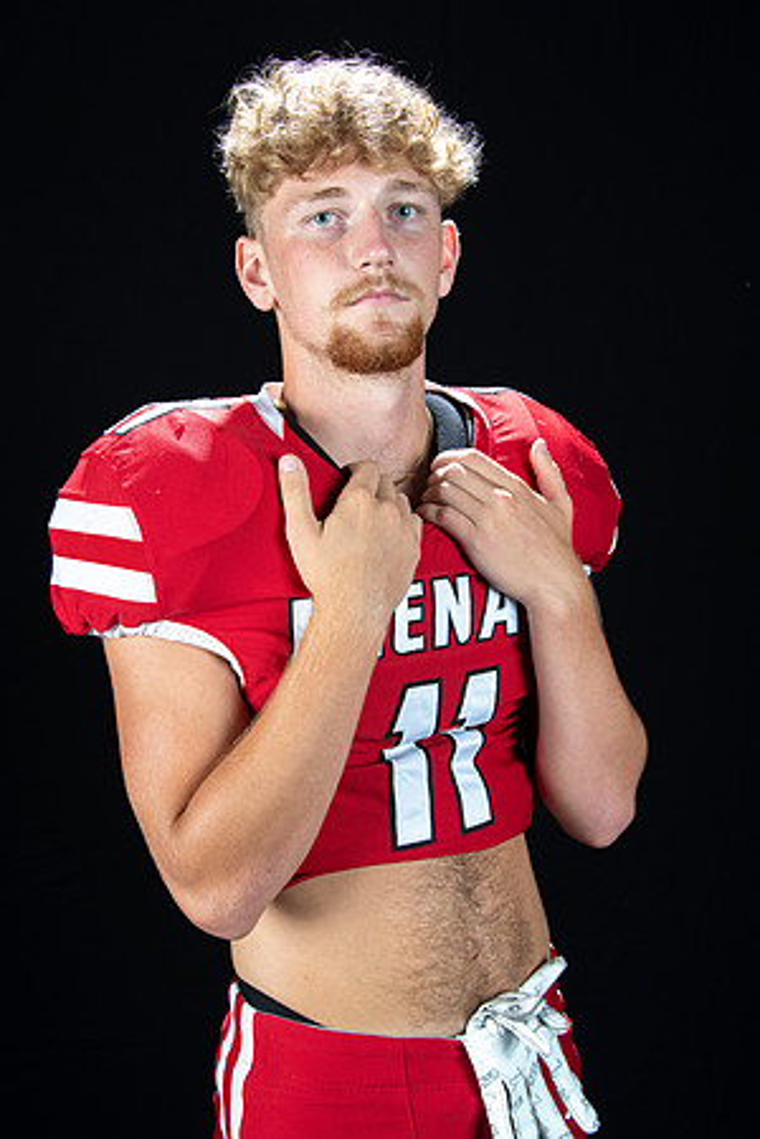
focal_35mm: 52
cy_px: 570
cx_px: 380
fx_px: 1647
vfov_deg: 38.2
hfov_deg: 26.0
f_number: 9
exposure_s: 1/160
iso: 320
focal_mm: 52
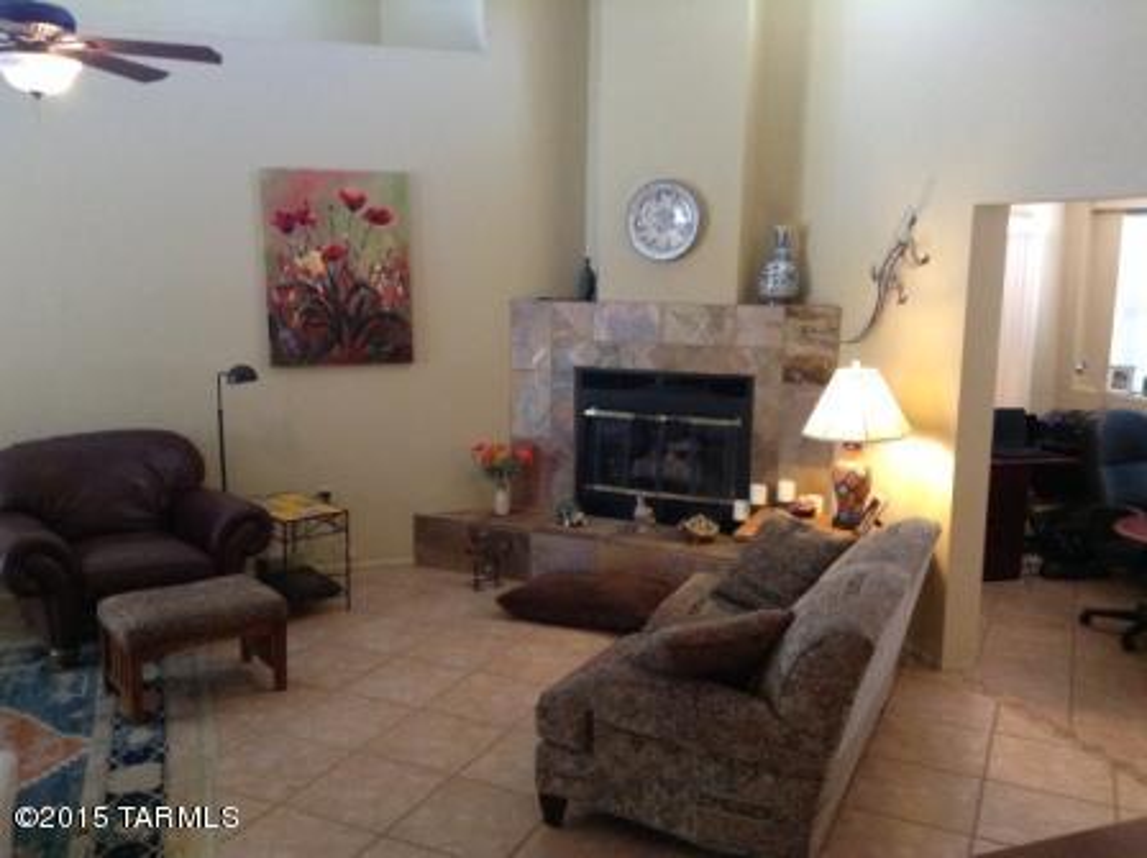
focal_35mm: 33
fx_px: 1092
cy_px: 429
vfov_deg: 42.9
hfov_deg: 55.4
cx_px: 574
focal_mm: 3.3
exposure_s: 1/25
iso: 200
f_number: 2.4
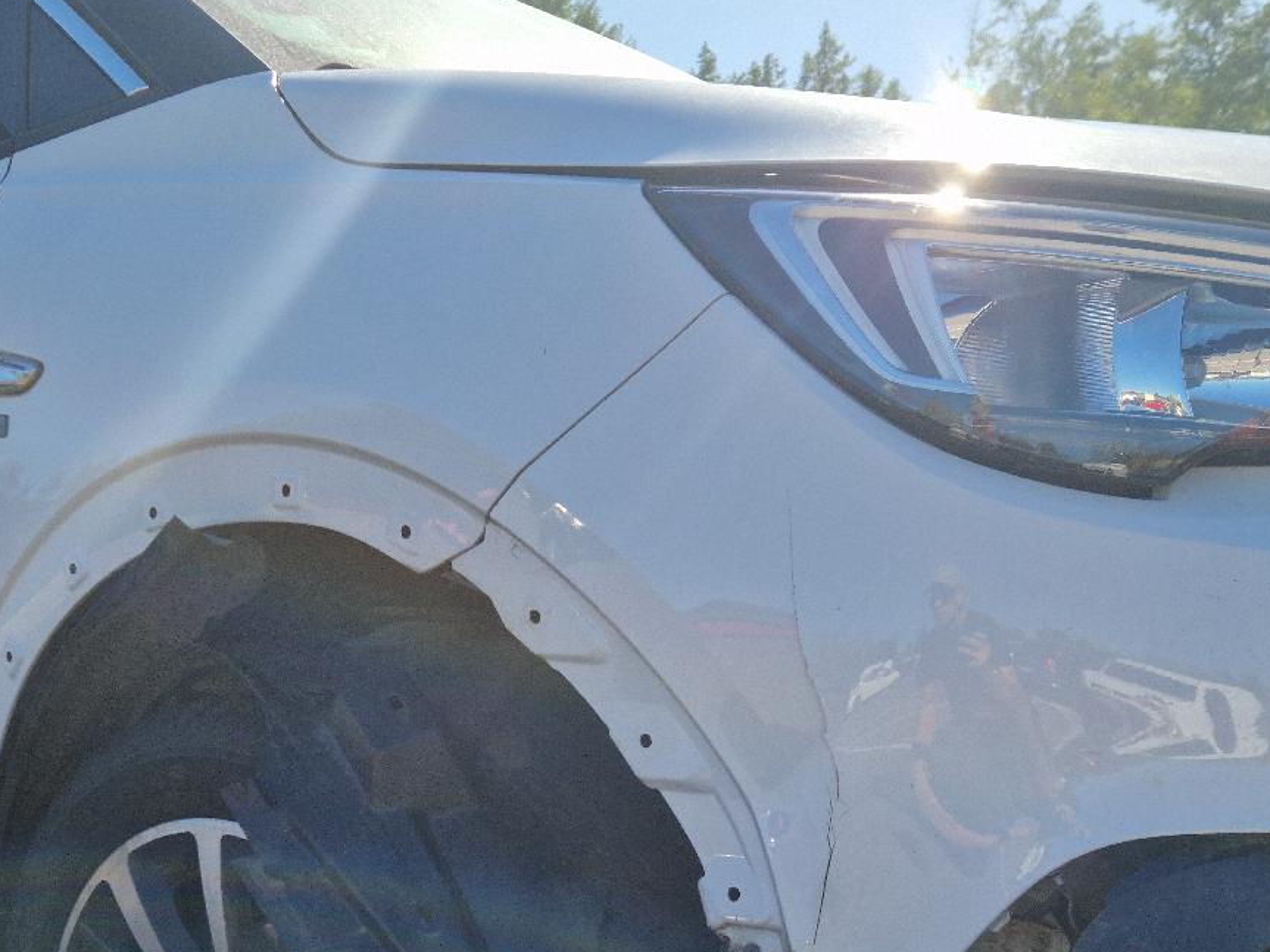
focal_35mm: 48
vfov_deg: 29.2
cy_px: 823
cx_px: 587
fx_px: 1761
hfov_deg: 39.6
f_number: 1.8
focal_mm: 5.4
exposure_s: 1/1111
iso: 50
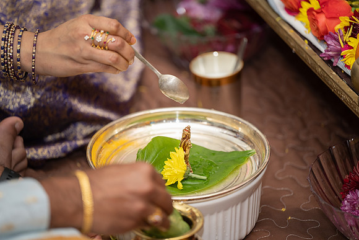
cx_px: 180
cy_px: 120
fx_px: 1995
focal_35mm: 200
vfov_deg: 6.9
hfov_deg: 10.3
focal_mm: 200
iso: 500
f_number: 2.8
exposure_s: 1/200
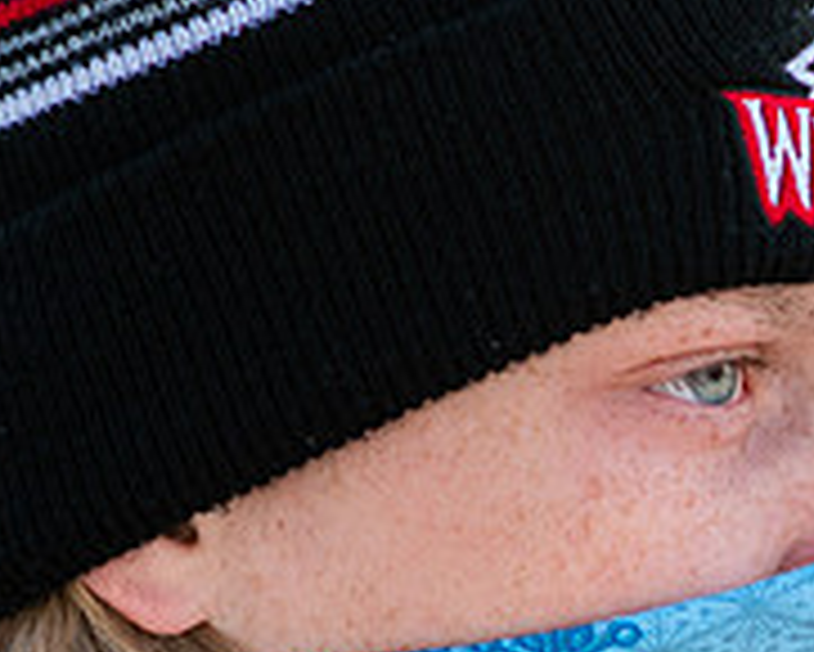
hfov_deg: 4.3
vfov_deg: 3.5
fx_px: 10750
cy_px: 540
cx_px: 980
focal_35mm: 446
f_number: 2.5
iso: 400
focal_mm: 85
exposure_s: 1/640
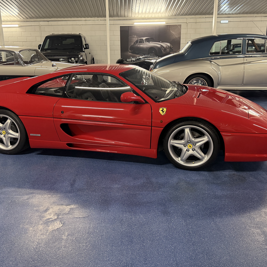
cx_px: 124
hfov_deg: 52.5
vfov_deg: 52.5
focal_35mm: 31
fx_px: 271
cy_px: 123
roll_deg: +1.0
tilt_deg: -15.6
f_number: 1.78
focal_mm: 6.76
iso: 500
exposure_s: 1/50
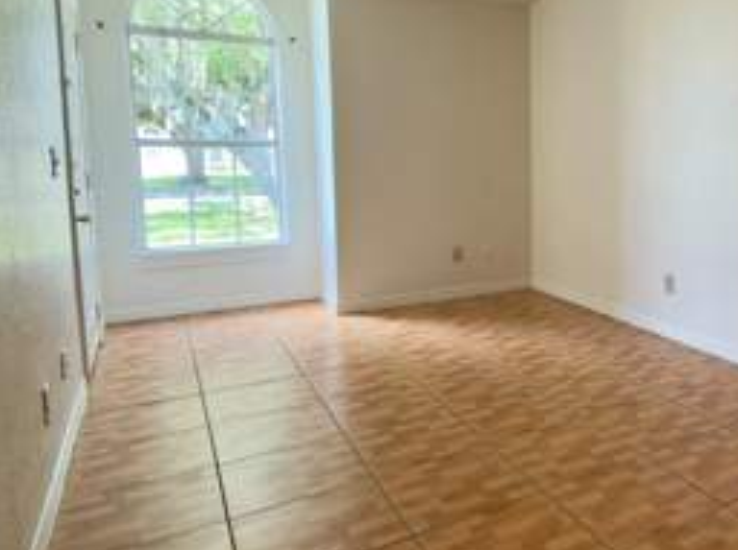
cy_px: 209
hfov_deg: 53.9
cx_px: 637
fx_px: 638
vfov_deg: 46.3
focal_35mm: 30
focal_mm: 2.22
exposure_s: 1/60
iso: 50
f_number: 2.2
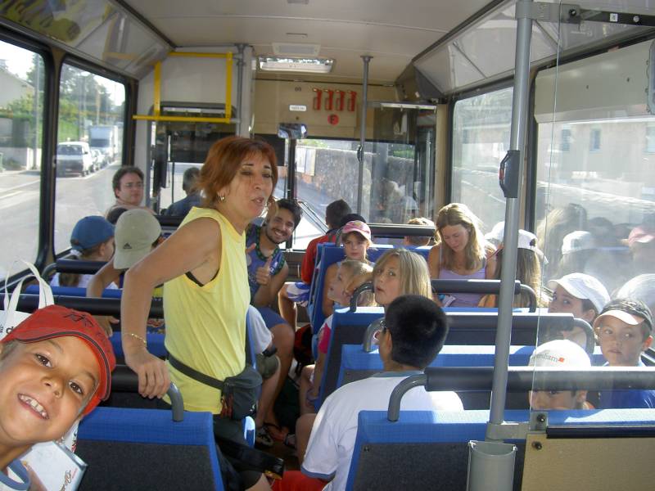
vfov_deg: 36.8
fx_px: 738
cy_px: 246
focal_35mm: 39
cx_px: 328
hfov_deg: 47.9
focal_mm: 8
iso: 100
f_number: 2.8
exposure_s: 1/125
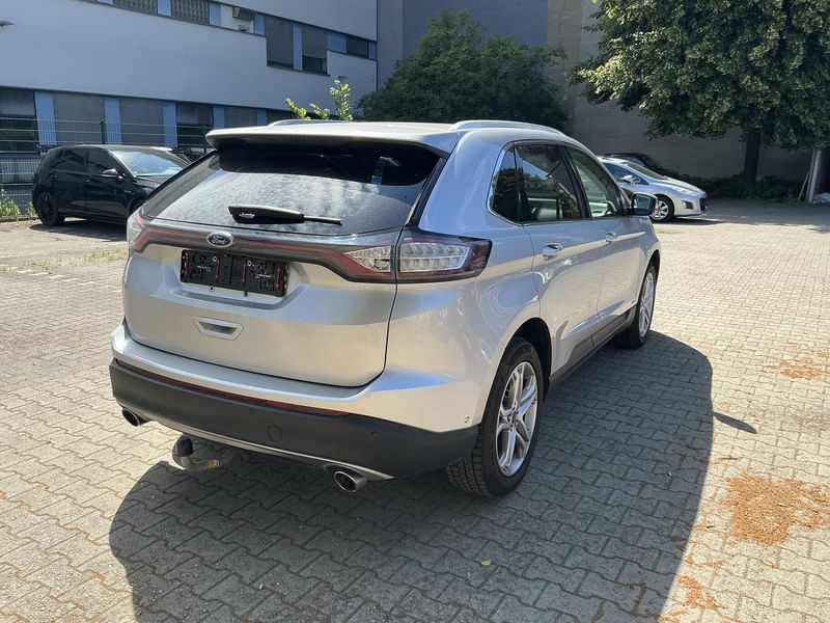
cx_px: 415
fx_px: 671
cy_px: 312
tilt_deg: -13.5
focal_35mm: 28
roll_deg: -0.9
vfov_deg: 49.7
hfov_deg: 63.4
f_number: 1.8
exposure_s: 1/739
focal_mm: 3
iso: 25
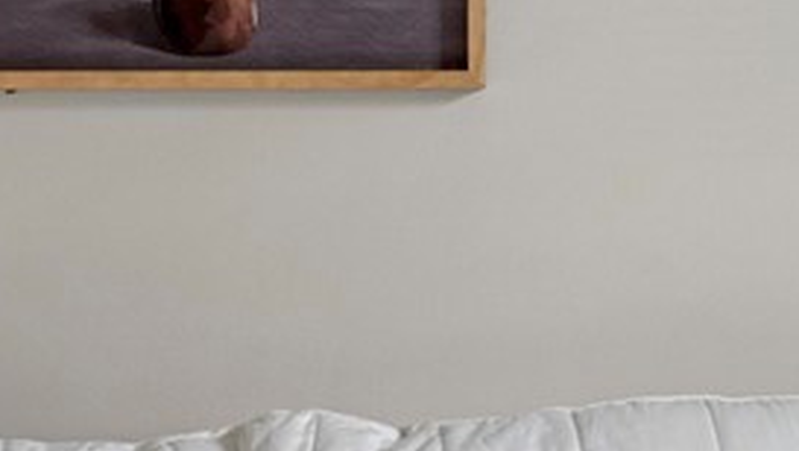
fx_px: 5470
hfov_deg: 8.3
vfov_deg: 4.7
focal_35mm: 258
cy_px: 533
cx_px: 247
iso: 800
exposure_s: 1/80
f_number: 2.8
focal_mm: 62
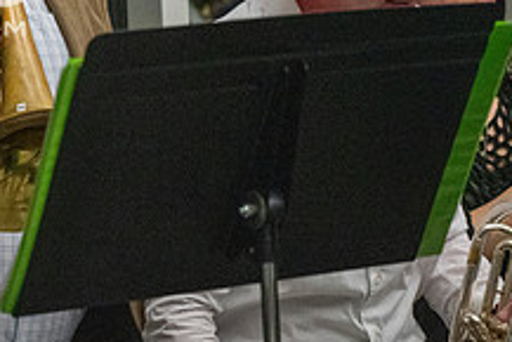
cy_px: -55
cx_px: -137
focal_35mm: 187
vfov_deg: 7.3
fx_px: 2661
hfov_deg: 10.8
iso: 10000
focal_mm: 70
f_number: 4
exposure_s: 1/500
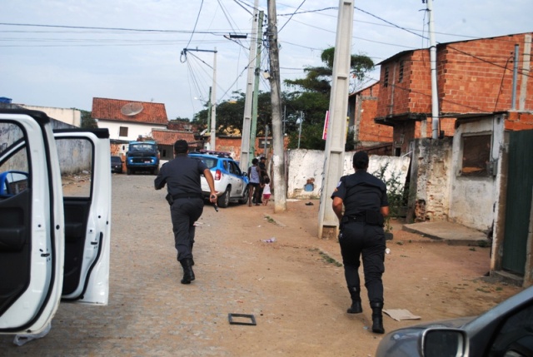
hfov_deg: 46.3
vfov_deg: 32.0
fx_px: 623
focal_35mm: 42
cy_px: 178
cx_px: 266
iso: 200
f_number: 4.5
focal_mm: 28
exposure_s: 1/1000
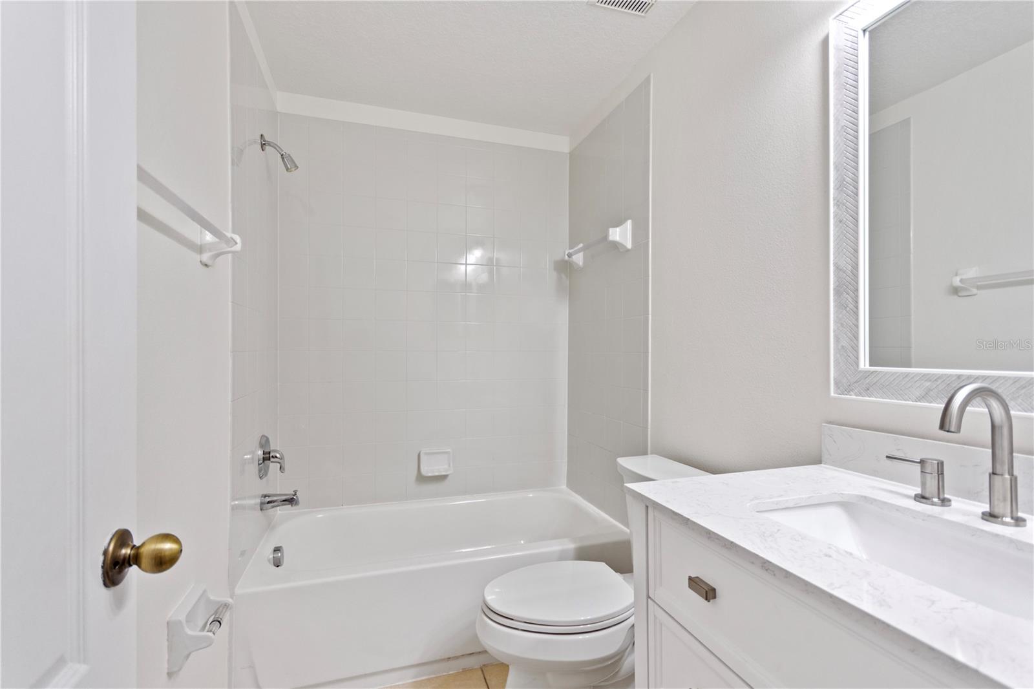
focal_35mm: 15
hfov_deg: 100.4
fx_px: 431
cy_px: 344
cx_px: 517
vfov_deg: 77.3
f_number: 4
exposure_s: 1/5
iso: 100
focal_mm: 10
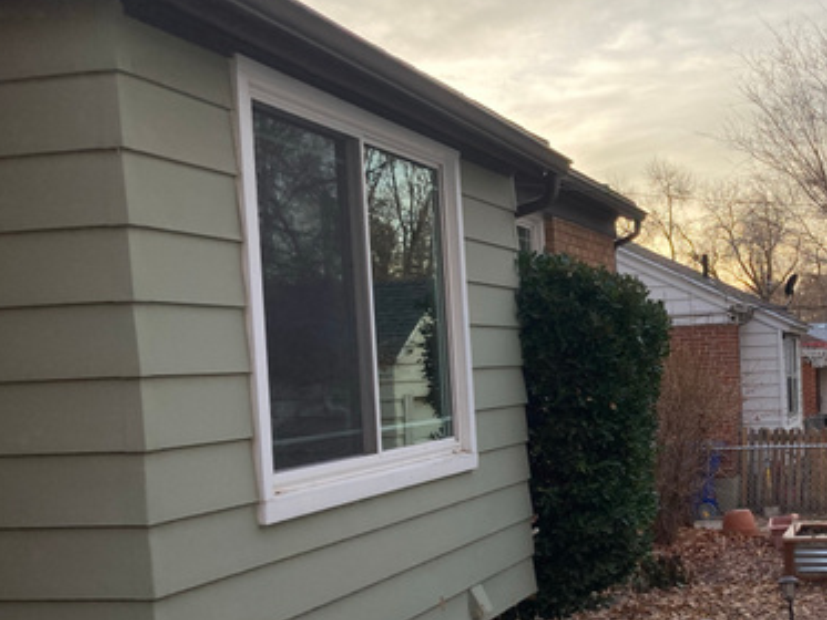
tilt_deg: -4.4
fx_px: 1147
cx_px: 696
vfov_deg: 30.1
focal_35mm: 48
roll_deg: +2.6
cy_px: 410
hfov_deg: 37.8
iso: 20
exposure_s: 1/276
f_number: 1.8
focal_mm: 3.99
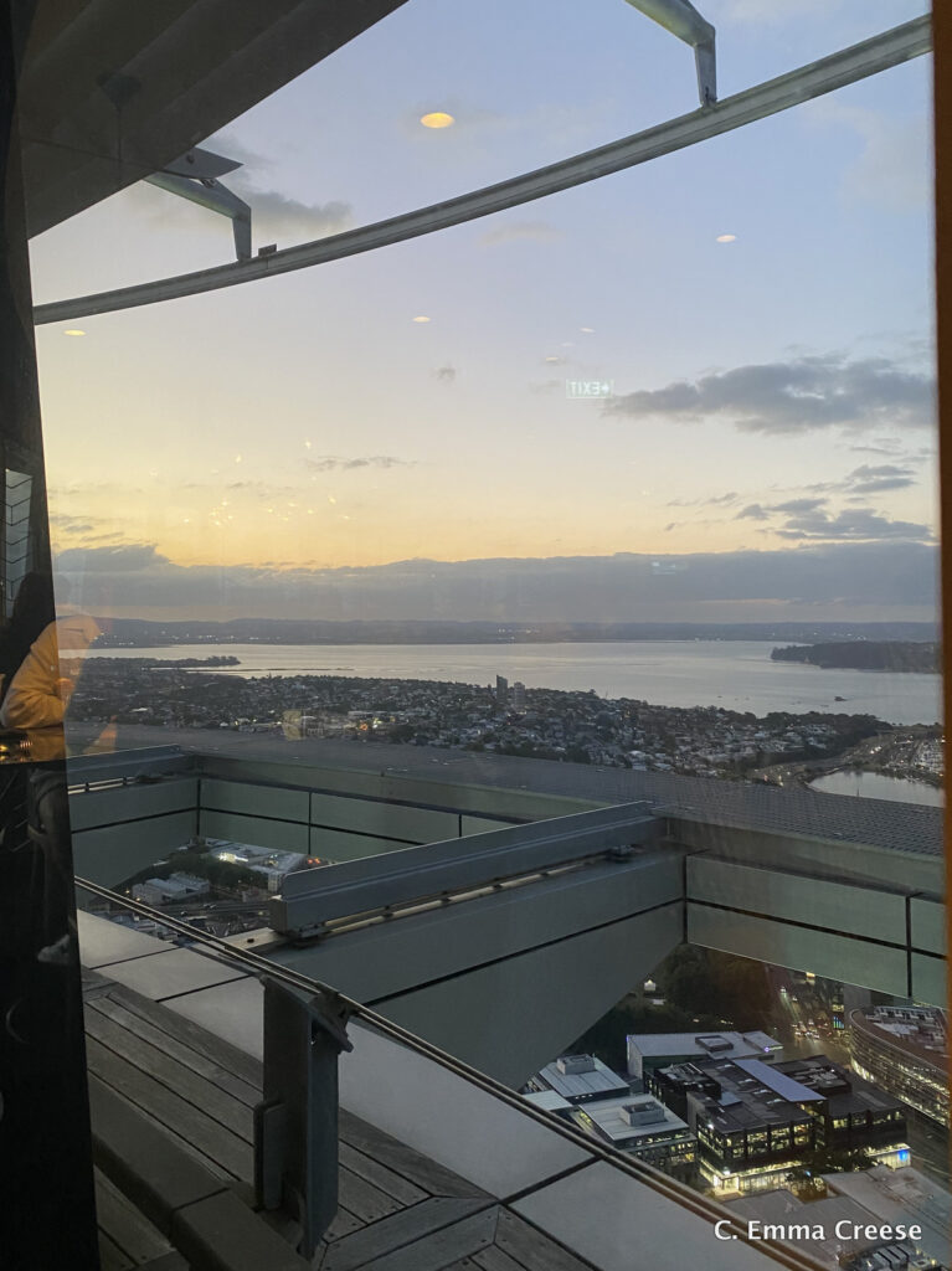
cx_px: 476
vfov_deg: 67.3
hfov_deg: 53.0
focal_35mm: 26
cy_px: 636
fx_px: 954
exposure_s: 1/50
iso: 250
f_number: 1.8
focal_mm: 4.25
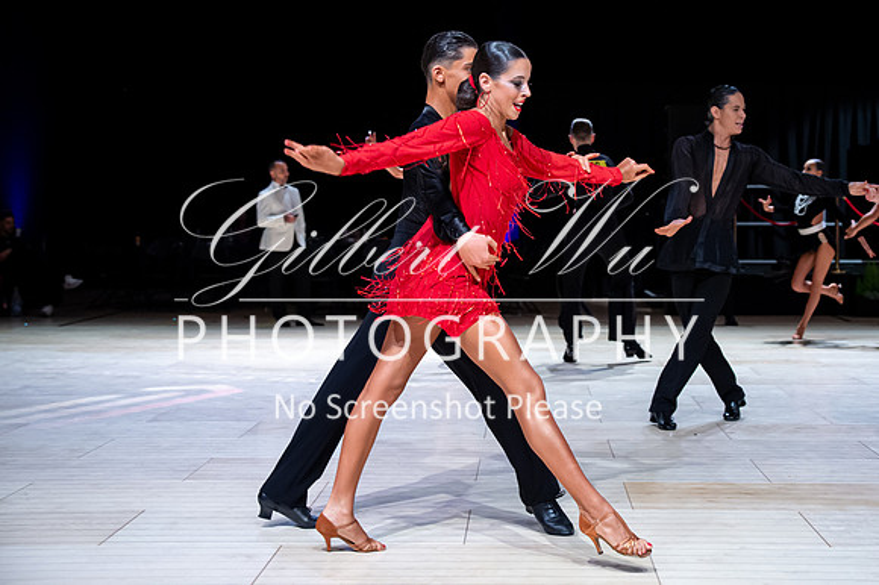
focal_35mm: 60
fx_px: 1465
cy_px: 247
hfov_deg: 33.3
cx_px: 507
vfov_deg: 22.6
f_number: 3.2
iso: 3200
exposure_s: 1/400
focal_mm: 52
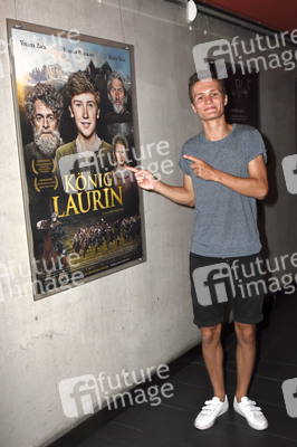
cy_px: 224
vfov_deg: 53.2
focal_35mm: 36
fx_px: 446
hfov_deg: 36.8
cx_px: 148
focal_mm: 24
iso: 1600
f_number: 5.6
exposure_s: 1/125
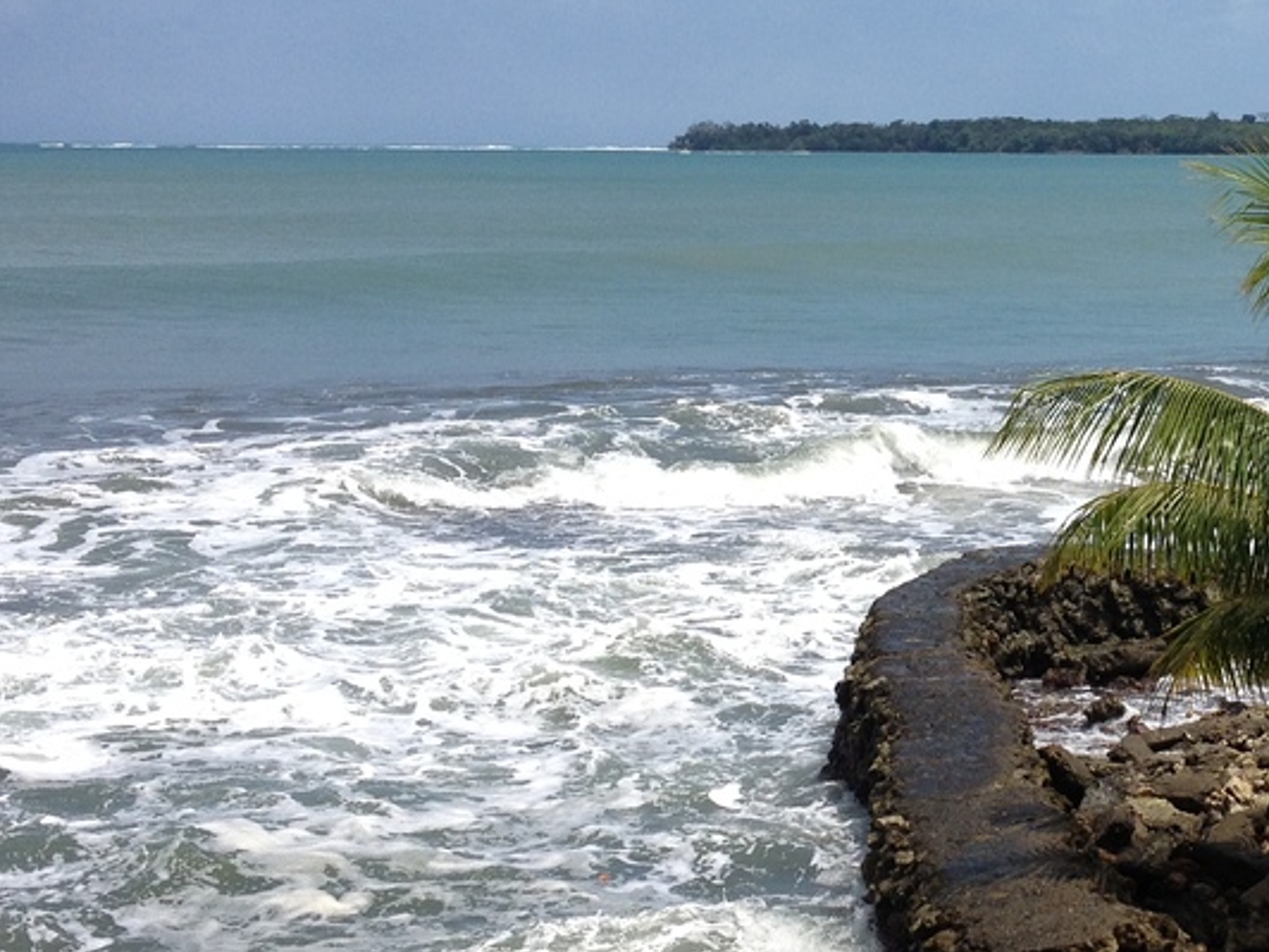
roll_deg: -0.2
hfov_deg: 24.0
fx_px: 2896
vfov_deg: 18.7
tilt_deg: -9.8
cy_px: 458
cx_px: 1162
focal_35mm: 79
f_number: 2.4
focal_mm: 4.28
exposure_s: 1/2632
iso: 50
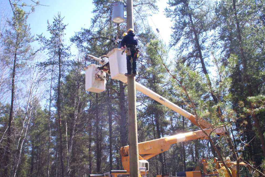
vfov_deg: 35.1
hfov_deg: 50.7
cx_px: 133
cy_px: 91
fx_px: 280
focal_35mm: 38
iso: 100
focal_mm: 6
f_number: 4.5
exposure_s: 1/189
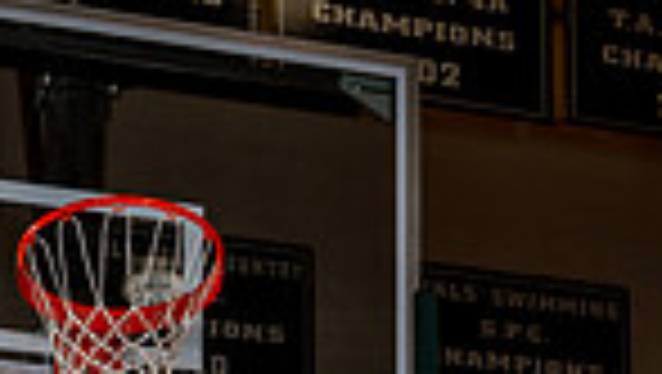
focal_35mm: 93
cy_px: 996
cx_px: 74
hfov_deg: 22.4
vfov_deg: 10.5
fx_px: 1634
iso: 125
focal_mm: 29
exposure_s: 1/125
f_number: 8
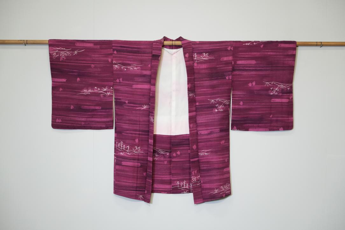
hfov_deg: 27.3
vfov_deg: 18.4
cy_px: 115
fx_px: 709
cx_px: 172
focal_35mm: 74
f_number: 4.5
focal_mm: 74
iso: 2000
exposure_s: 1/200
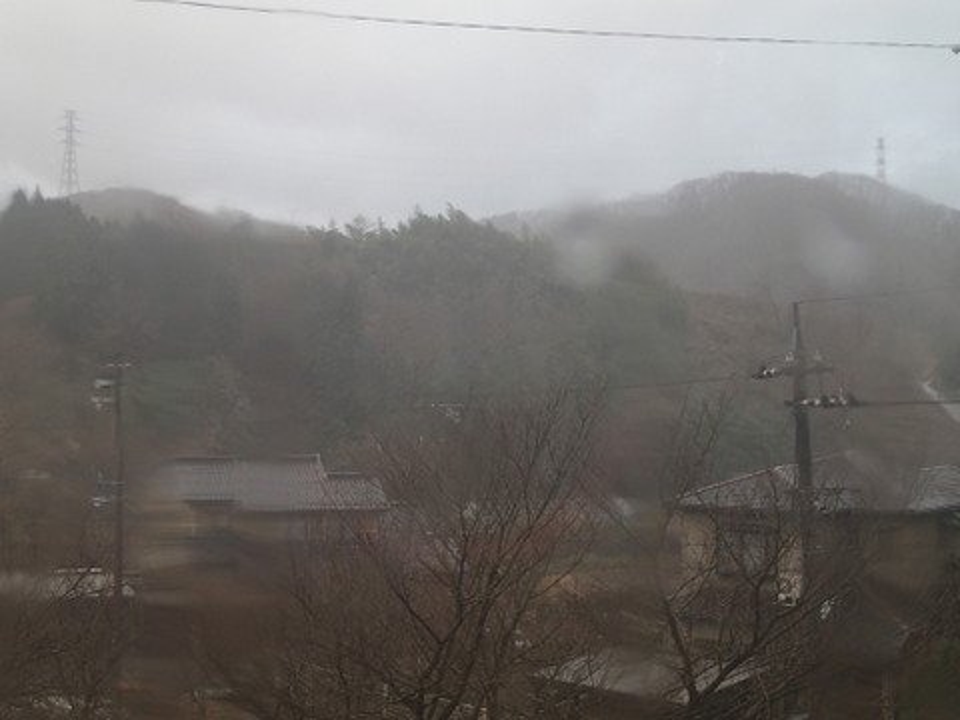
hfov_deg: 33.8
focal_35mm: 57
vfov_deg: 25.7
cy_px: 360
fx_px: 1581
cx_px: 480
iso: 200
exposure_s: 1/60
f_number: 3.5
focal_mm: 10.29
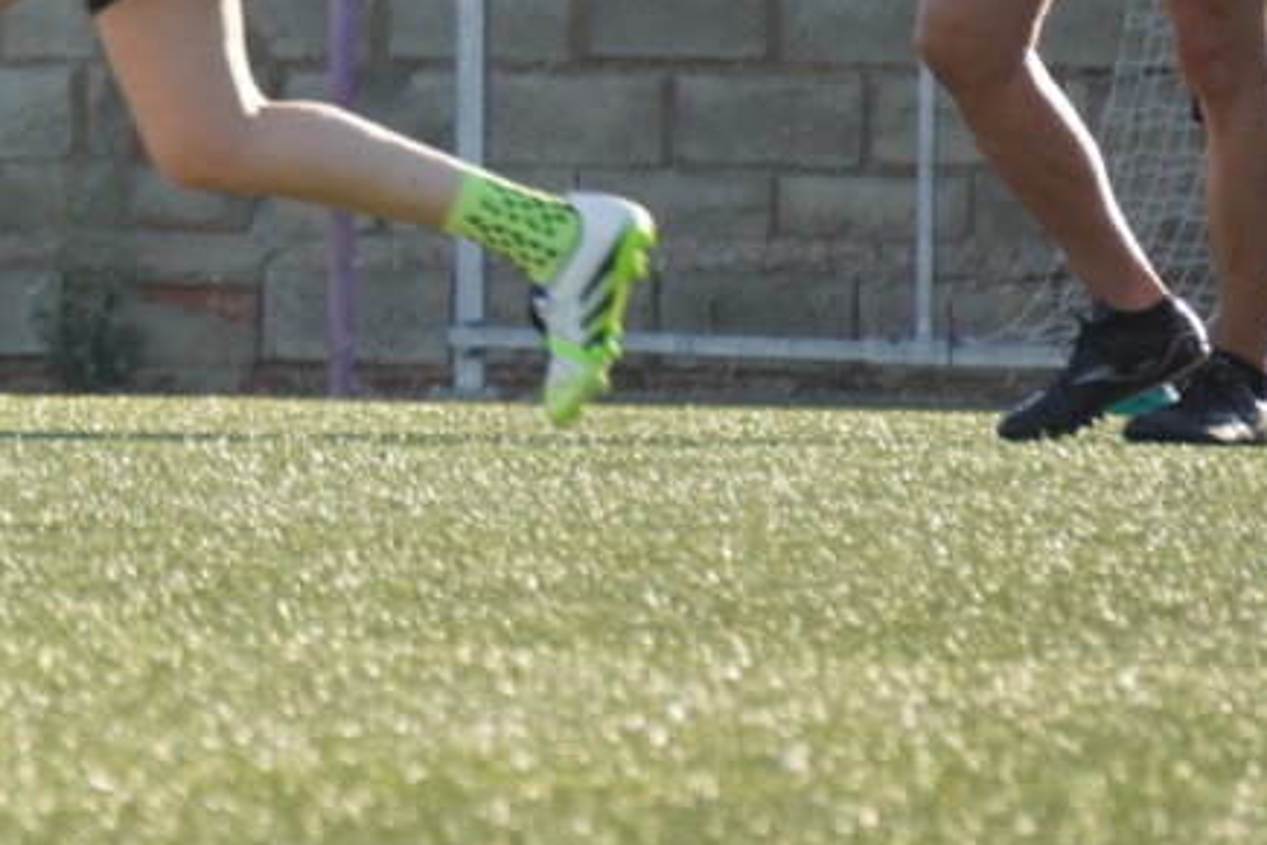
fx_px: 32623
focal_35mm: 927
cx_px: -283
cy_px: -304
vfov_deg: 1.5
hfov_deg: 2.2
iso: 320
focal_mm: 210
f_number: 6.3
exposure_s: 1/400
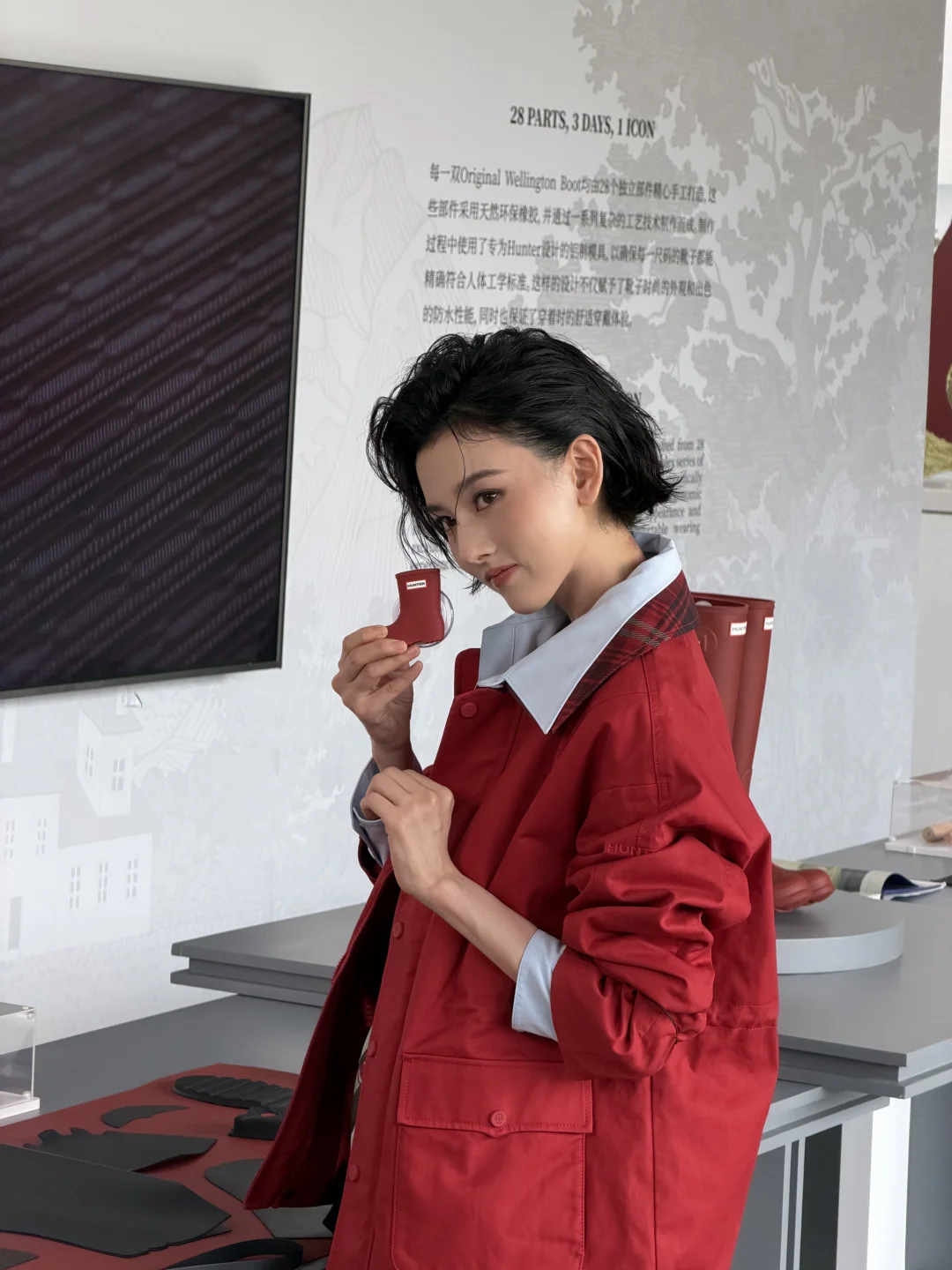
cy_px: 635
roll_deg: -1.9
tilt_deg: -5.4
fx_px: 3667
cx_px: 476
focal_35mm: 100
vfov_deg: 19.6
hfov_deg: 14.8
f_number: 2.8
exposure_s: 1/121
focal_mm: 16.89
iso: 160
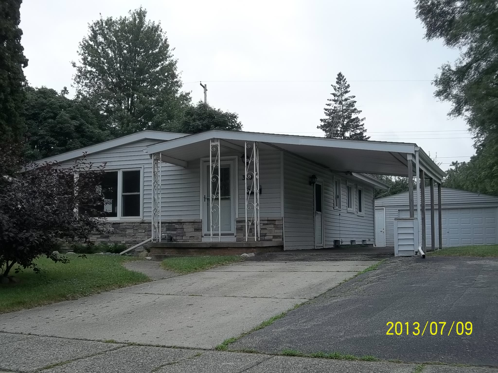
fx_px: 633
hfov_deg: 42.9
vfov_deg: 32.9
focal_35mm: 44
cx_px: 249
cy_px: 186
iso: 80
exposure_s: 1/320
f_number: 4.5
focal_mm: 7.8
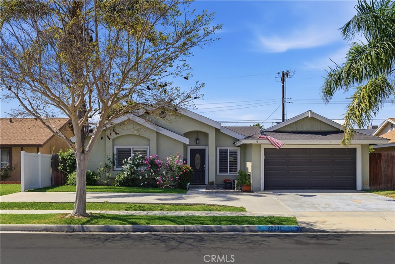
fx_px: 362
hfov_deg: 57.2
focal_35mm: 33
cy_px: 132
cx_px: 198
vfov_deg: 40.0
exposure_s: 1/8000
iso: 640
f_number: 9
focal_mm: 33
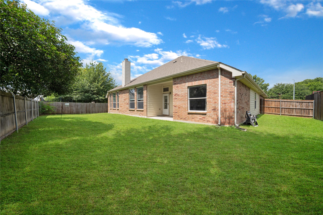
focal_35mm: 12
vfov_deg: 90.0
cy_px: 108
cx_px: 162
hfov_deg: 112.6
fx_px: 108
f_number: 9
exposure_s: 1/640
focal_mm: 12
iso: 500
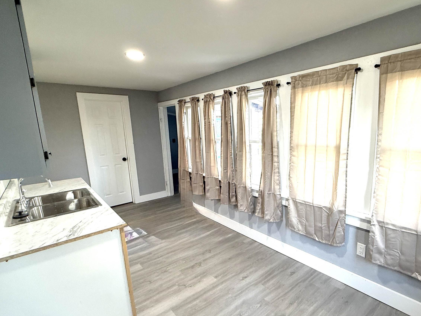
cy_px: 171
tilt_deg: -11.0
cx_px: 250
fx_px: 231
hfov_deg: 83.8
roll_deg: +1.7
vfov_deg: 68.6
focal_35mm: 19
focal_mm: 2.22
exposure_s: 1/120
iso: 200
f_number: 2.2
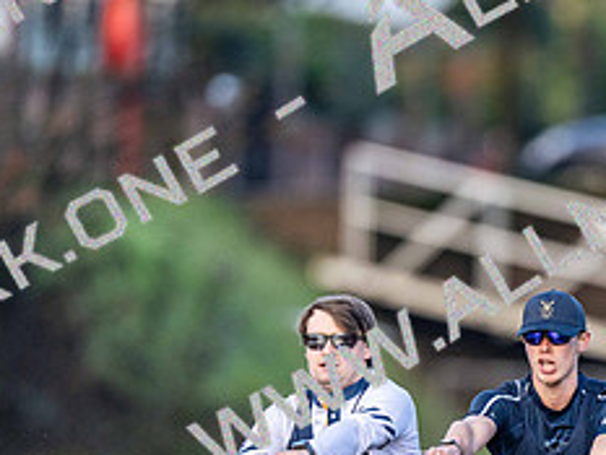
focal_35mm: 1434
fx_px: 25117
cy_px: 474
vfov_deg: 1.0
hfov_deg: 1.4
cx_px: 510
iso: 1800
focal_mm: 600
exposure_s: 1/2500
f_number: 4
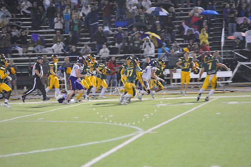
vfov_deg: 6.9
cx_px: 126
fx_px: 1394
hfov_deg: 10.3
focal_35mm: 200
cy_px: 84
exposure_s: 1/160
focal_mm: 200
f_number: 4
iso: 4000
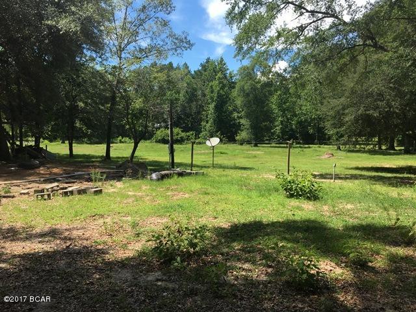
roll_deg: -1.4
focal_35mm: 29
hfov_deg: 61.7
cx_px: 208
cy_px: 156
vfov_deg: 48.2
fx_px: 349
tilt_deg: -3.0
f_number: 2.2
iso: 25
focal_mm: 4.15
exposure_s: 1/785
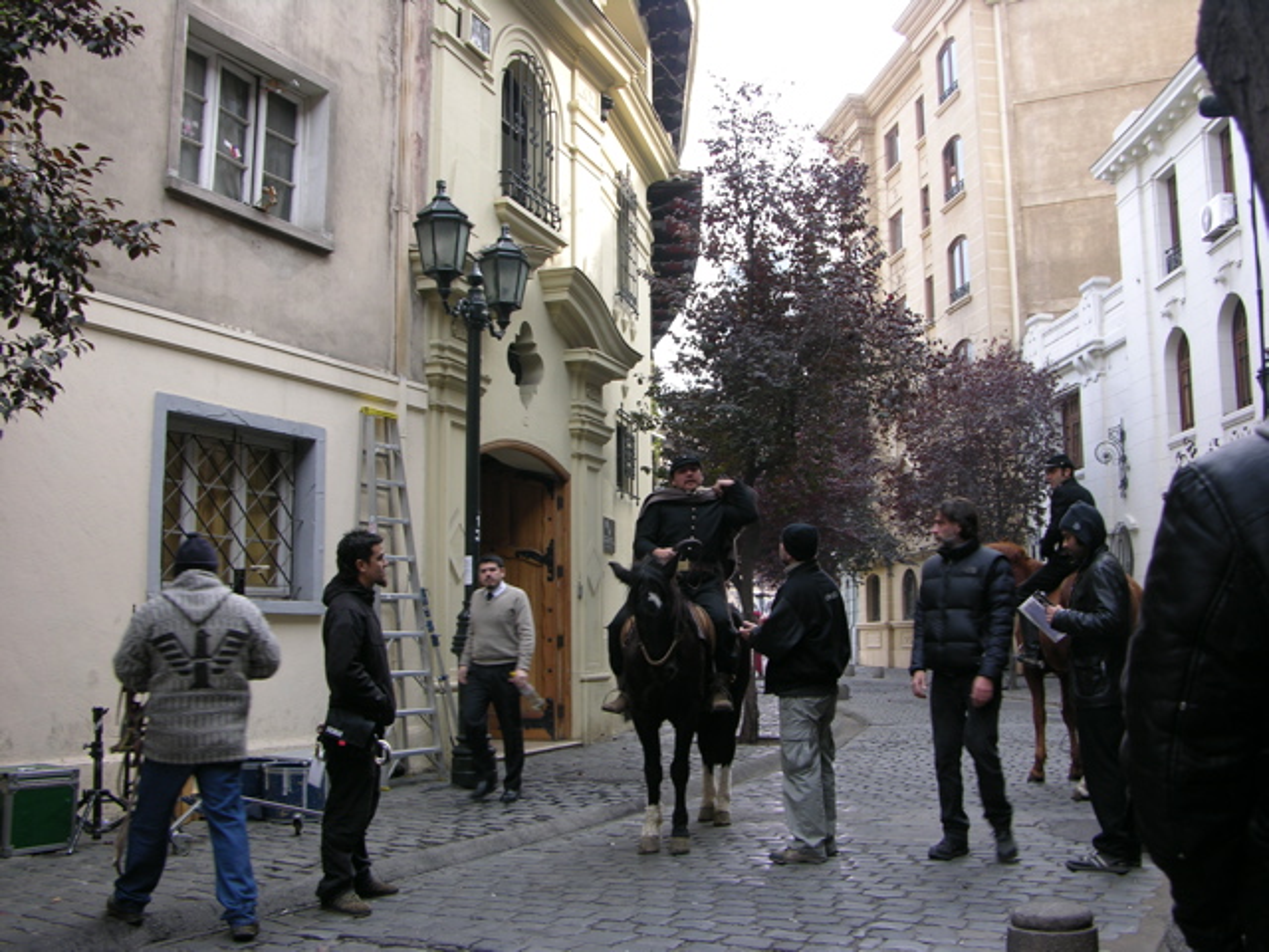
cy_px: 476
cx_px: 634
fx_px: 1283
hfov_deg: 52.6
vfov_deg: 40.7
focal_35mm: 35
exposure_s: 1/53.1
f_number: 3.2
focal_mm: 8.9
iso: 50
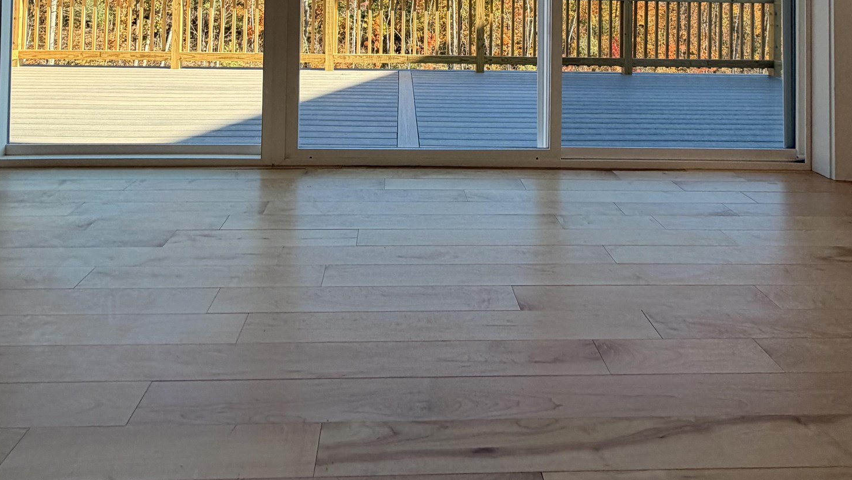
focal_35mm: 24
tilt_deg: +0.9
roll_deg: -0.6
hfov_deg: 76.3
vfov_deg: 40.0
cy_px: -31
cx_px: 416
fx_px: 542
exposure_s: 1/376
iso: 50
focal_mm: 2.22
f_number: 2.2
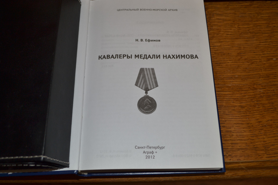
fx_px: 286
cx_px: 143
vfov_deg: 35.9
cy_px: 91
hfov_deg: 51.9
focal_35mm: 37
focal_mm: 24
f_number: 4
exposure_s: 1/30
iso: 140
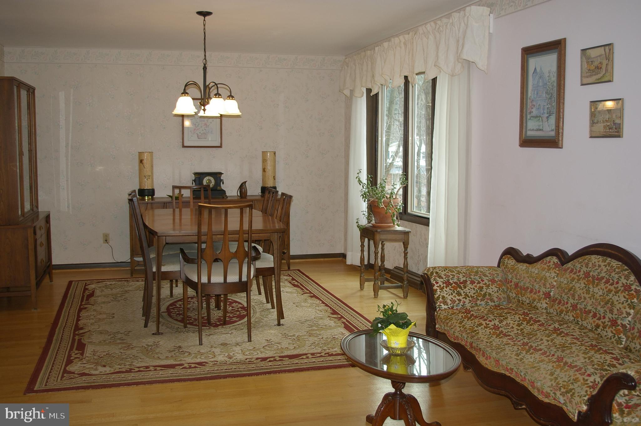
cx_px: 320
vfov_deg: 34.1
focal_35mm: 39
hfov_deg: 49.6
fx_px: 694
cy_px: 213
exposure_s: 1/45
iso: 200
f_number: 4
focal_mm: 26
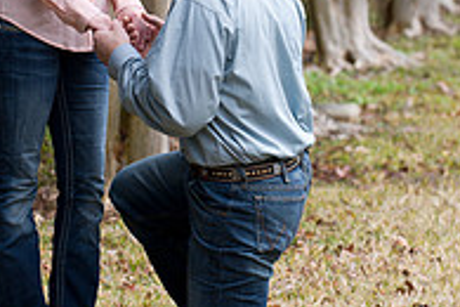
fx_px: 3833
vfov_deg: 4.6
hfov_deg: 6.9
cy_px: -71
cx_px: 164
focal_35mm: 300
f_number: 4
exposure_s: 1/160
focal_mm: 130
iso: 250
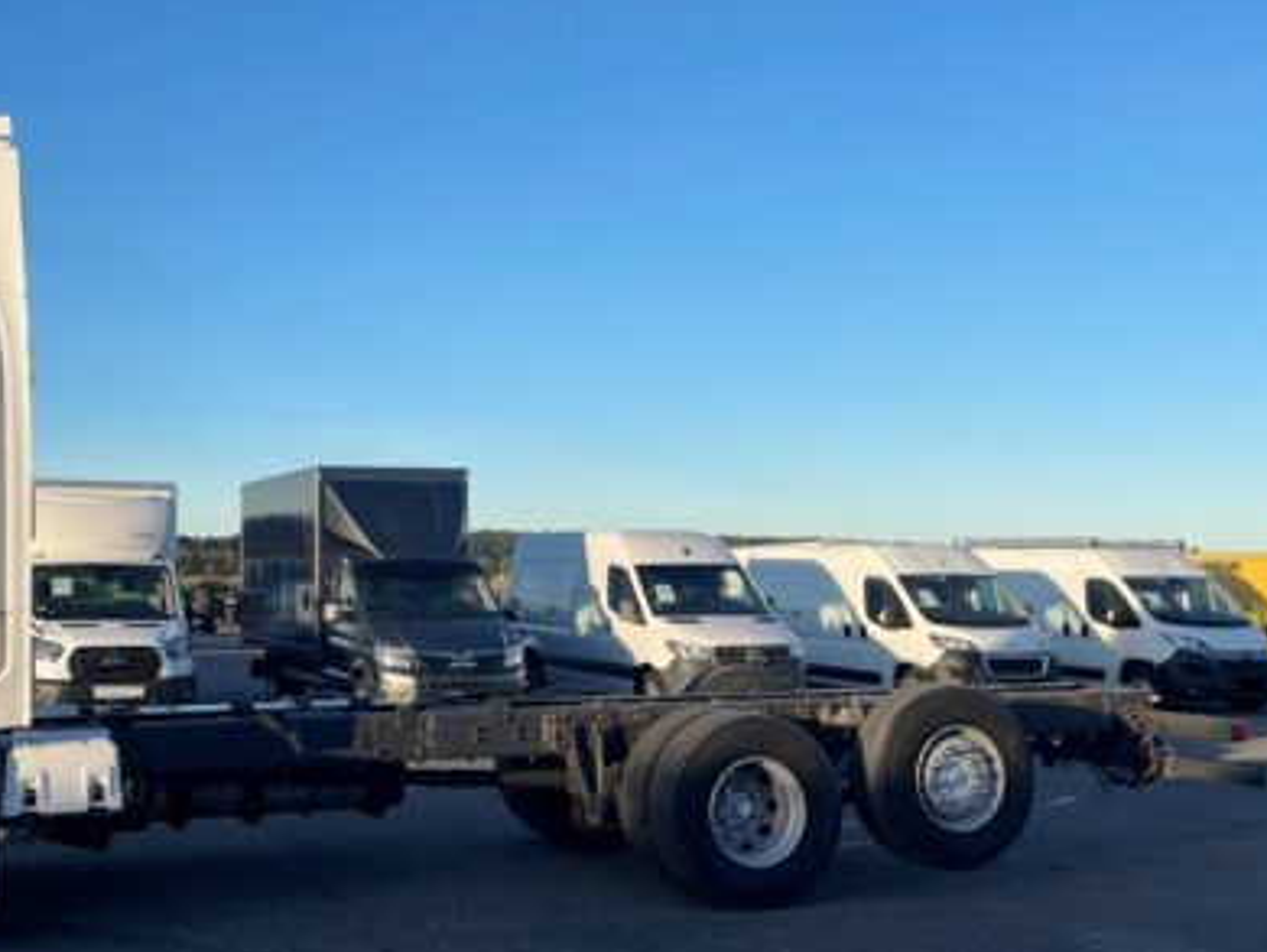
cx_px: 361
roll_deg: +0.3
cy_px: 510
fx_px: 1465
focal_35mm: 40
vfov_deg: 36.0
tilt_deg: +4.3
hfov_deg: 45.6
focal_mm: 4.2
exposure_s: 1/2132
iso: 32
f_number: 1.6
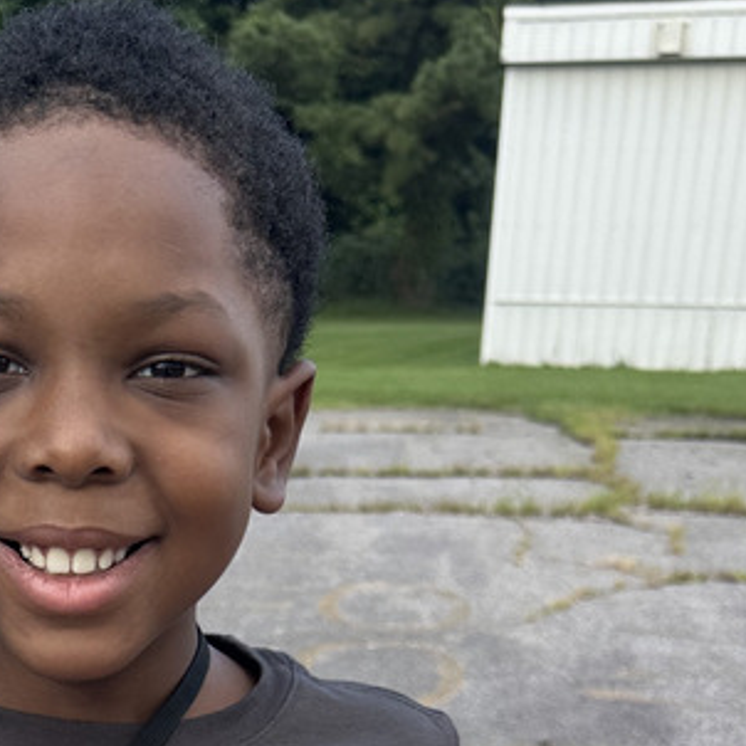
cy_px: 1030
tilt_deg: -22.0
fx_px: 1755
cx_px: 62
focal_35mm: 72
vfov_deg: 21.2
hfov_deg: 23.3
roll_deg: -1.4
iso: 80
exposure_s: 1/1050
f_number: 1.78
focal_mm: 6.86
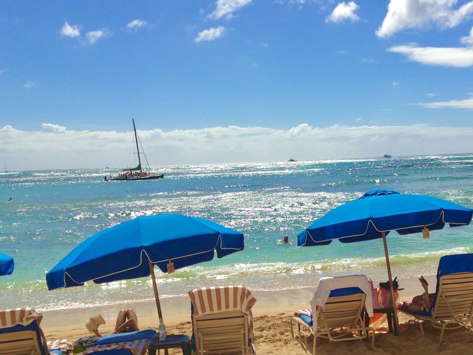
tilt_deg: -6.3
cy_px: 215
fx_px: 656
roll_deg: +1.7
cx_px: 337
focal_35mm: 48
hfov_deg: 38.9
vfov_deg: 30.2
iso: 50
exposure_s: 1/3876
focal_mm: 4.12
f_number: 2.4
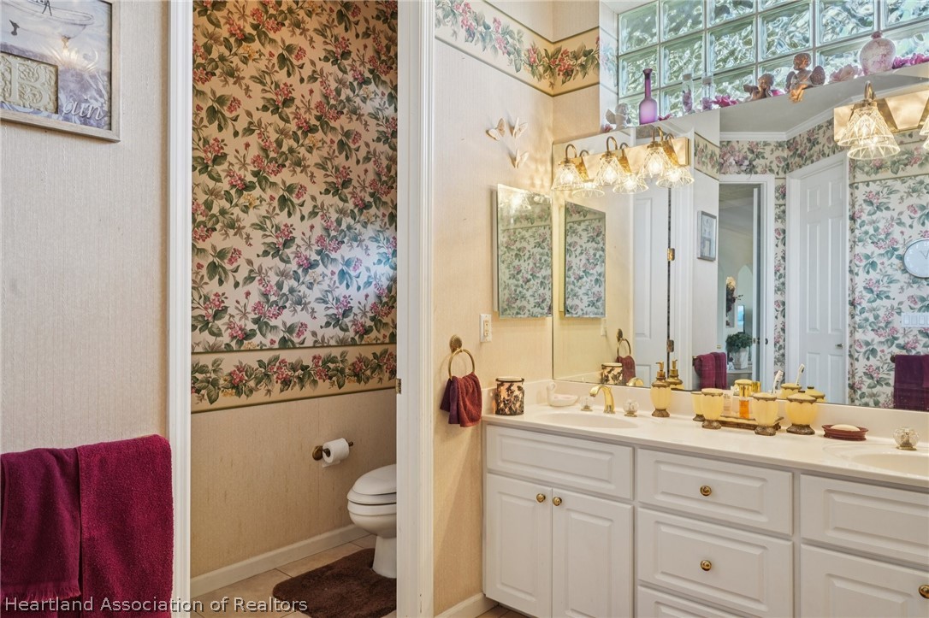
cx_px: 464
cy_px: 309
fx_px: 593
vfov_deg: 55.1
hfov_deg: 76.1
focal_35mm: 23
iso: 400
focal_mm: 23
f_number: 8
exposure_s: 1/15
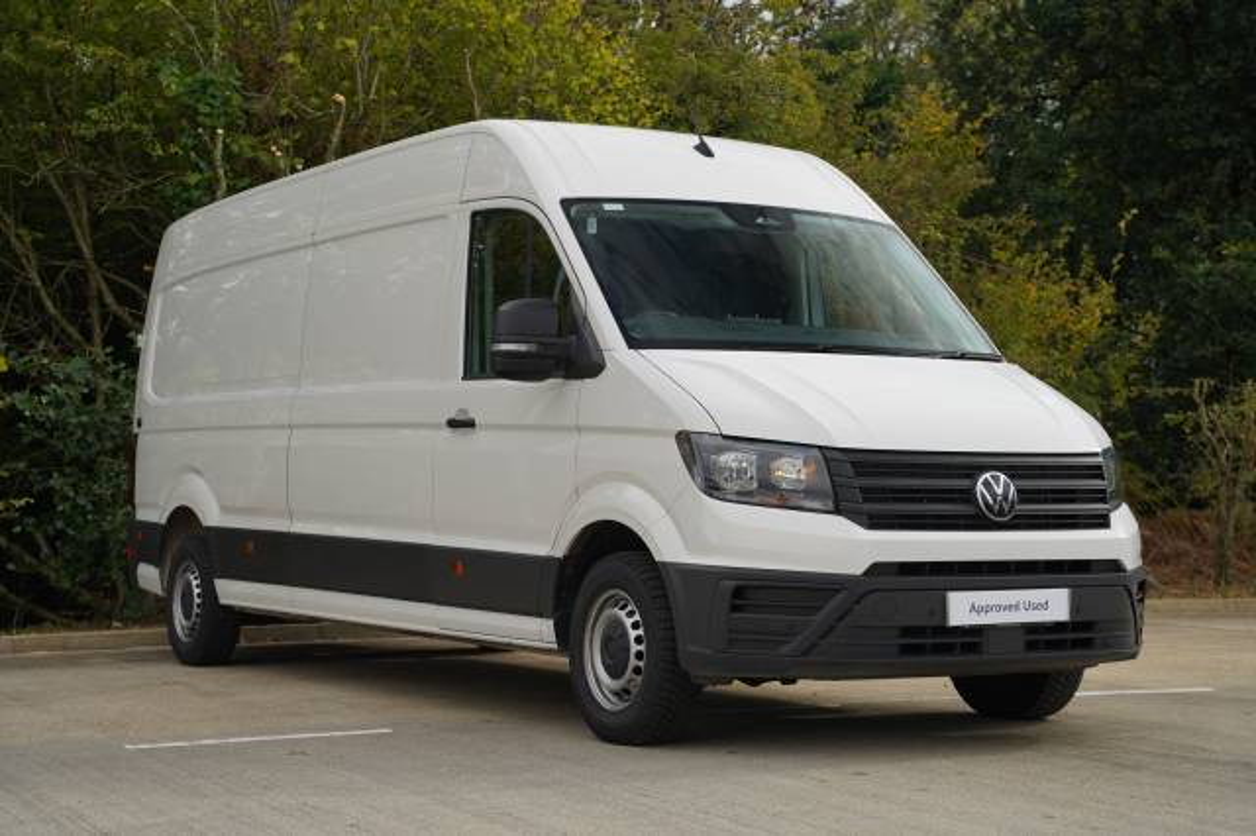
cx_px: 628
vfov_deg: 22.3
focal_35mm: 61
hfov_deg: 33.0
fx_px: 2120
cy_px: 418
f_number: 5
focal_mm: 60.8
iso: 100
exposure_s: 1/250
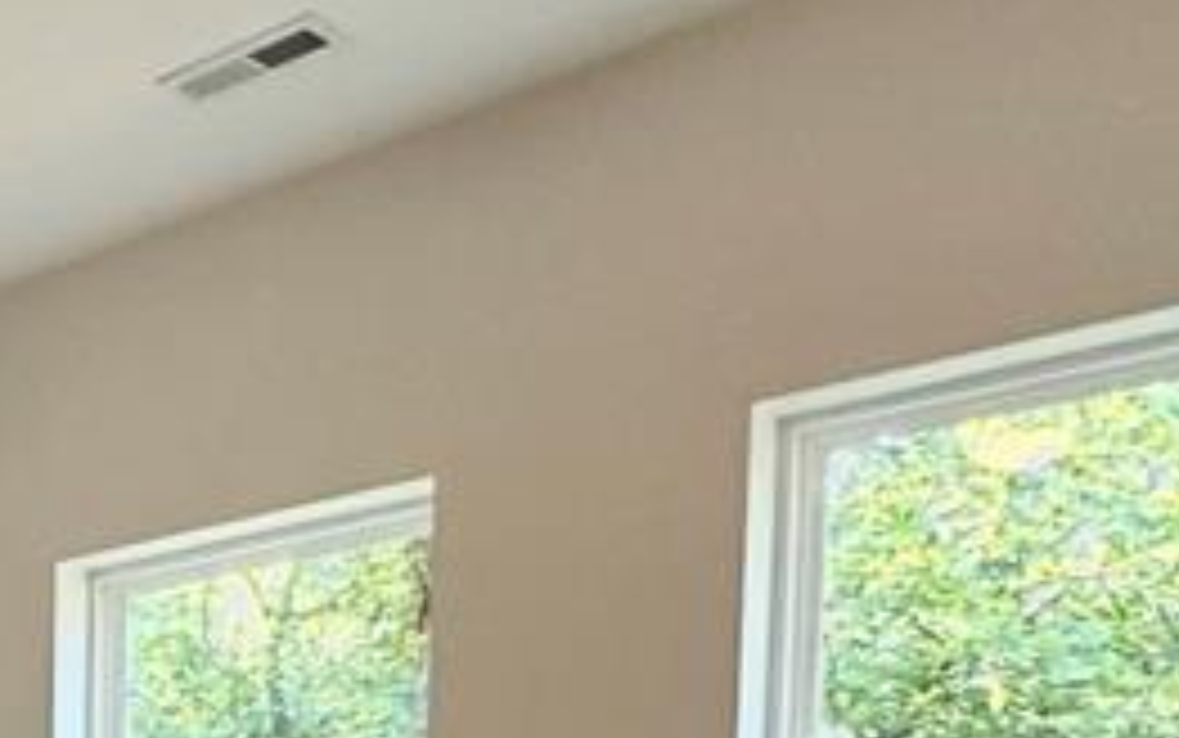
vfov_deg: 19.3
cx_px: -400
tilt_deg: -5.0
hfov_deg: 28.1
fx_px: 1864
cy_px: 1138
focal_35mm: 58
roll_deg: +0.2
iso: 320
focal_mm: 2.22
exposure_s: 1/60
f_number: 2.2
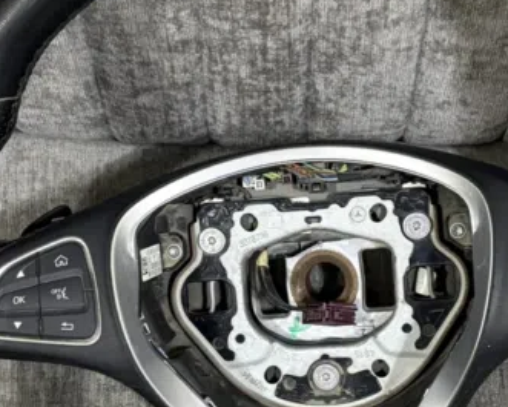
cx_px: 324
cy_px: 284
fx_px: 737
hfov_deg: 37.8
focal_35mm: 49
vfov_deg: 30.5
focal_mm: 5.96
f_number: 1.6
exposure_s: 1/34
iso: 640
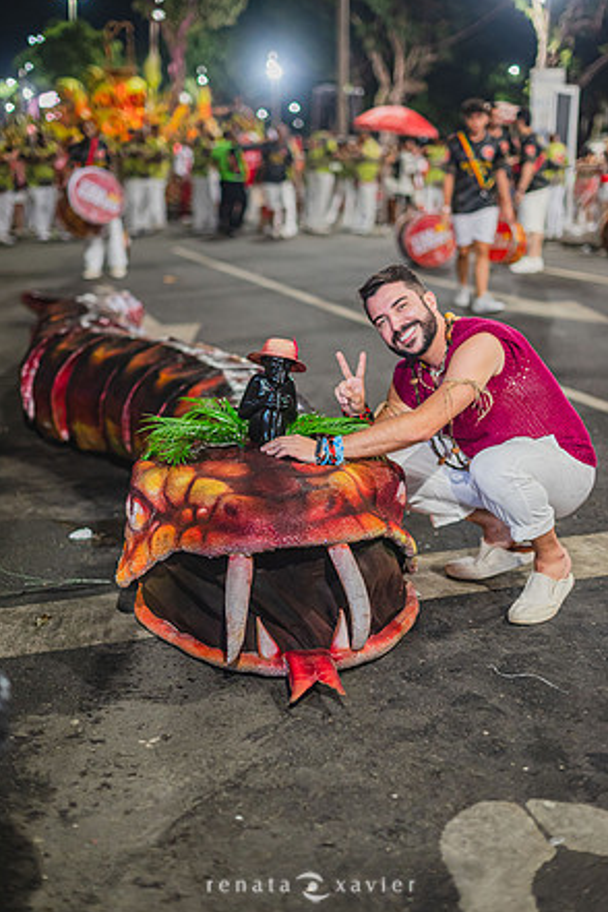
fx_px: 1292
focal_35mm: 51
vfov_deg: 38.9
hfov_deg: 26.5
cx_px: 308
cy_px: 457
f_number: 2
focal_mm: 50
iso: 2000
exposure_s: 1/320
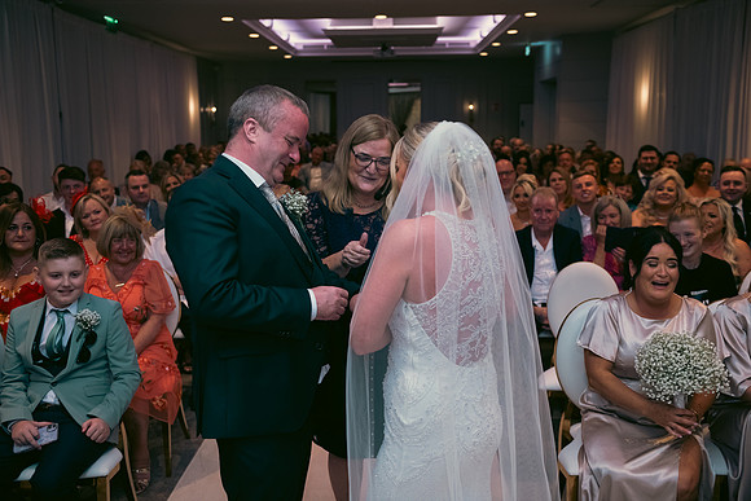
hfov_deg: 50.7
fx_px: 793
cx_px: 376
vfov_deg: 35.1
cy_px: 250
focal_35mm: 38
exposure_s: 1/160
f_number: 3.5
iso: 800
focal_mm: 38
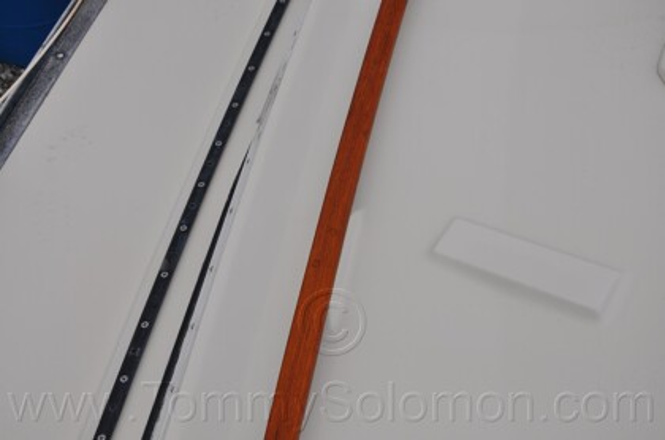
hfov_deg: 33.5
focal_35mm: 60
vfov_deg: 22.5
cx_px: 332
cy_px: 220
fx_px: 1106
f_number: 10
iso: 200
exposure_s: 1/400
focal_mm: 40
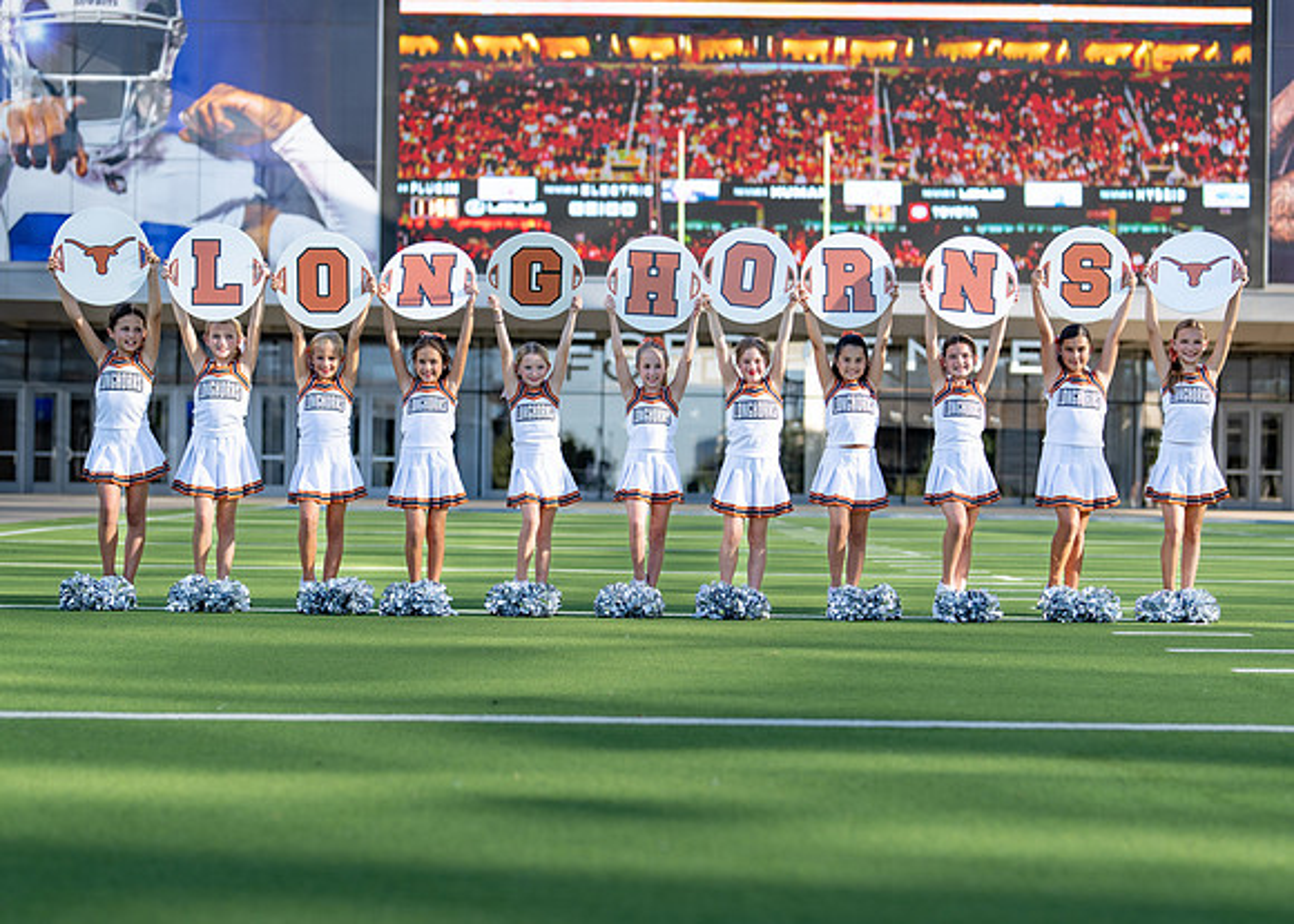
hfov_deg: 31.9
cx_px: 671
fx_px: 2263
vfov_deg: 23.1
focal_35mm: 62
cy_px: 518
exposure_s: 1/2000
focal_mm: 50
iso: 100
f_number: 1.6
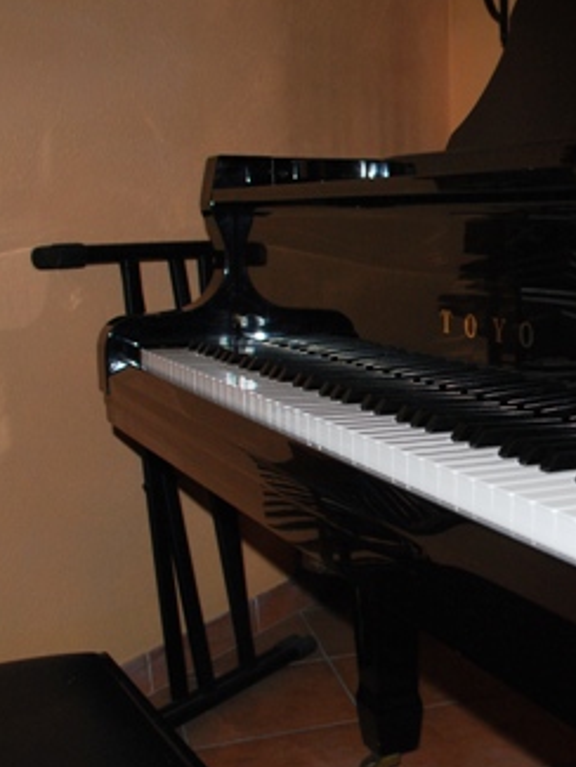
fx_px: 1064
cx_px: 588
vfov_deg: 39.6
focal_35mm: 48
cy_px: 387
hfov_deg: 28.3
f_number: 3.5
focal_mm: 18
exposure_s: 1/60
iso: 200
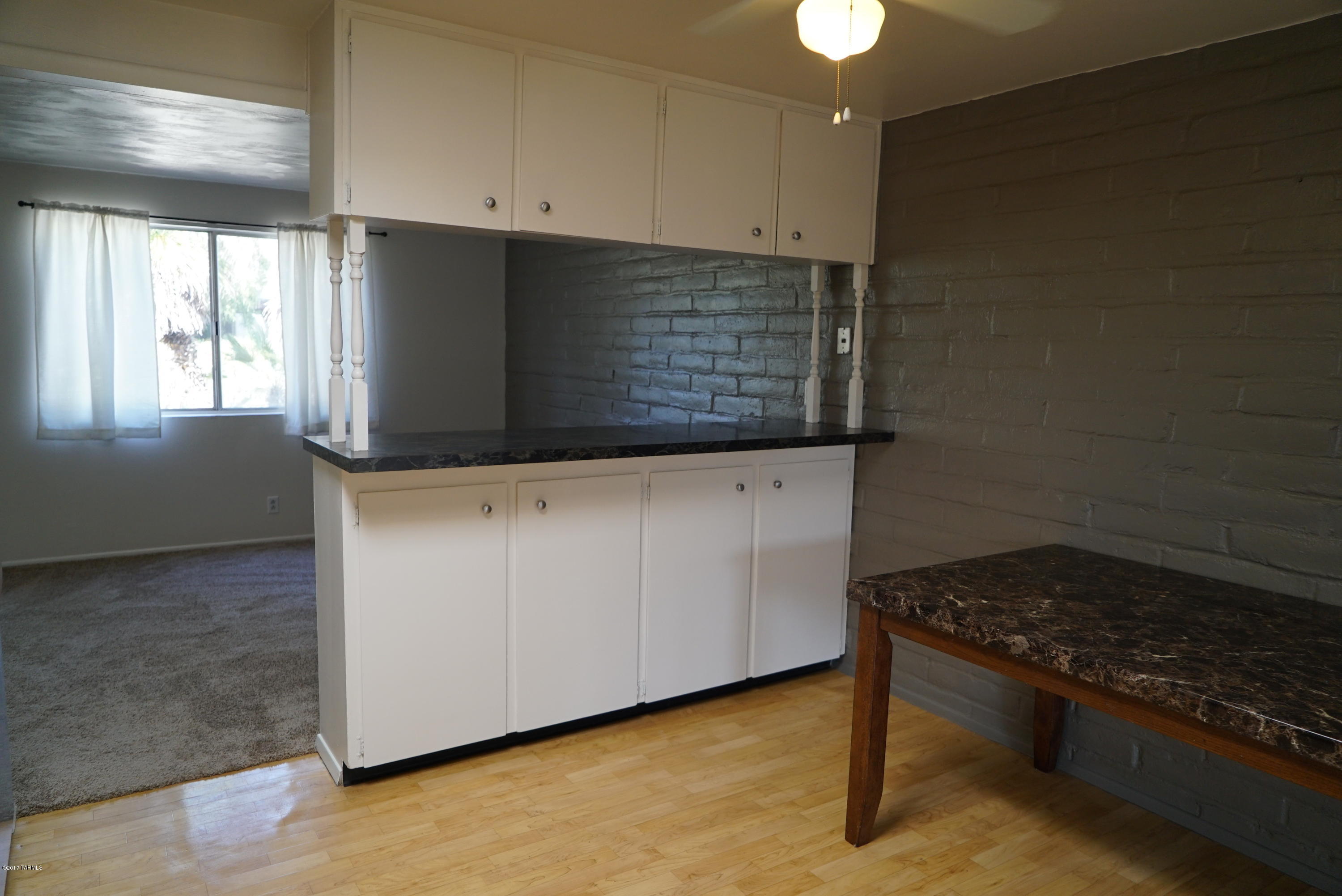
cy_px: 448
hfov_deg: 73.7
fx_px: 895
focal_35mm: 24
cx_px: 671
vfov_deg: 53.2
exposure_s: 1/160
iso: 800
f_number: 4
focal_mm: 24
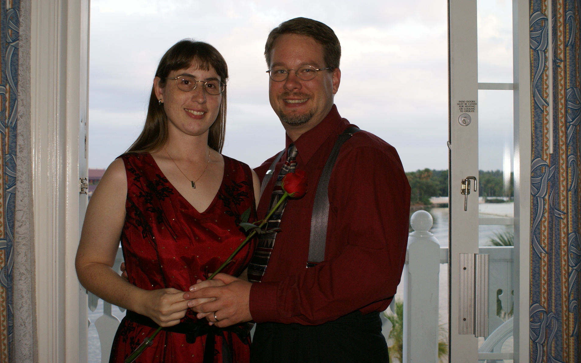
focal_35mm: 43
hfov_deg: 46.2
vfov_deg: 29.9
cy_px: 170
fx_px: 681
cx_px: 290
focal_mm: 28
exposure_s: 1/80
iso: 200
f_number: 4.5
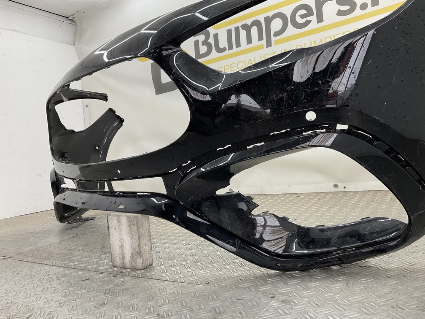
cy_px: 160
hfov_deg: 61.7
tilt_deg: -3.2
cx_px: 212
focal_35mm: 29
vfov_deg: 48.2
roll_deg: +5.8
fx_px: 356
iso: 32
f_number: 1.8
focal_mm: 3
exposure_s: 1/100
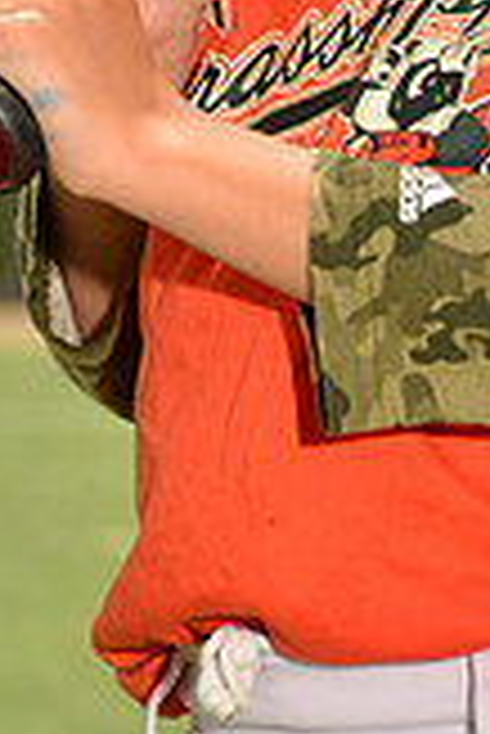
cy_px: -284
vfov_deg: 3.6
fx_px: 11571
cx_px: 533
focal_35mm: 568
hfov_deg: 2.4
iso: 160
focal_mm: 160
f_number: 13
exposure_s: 1/250
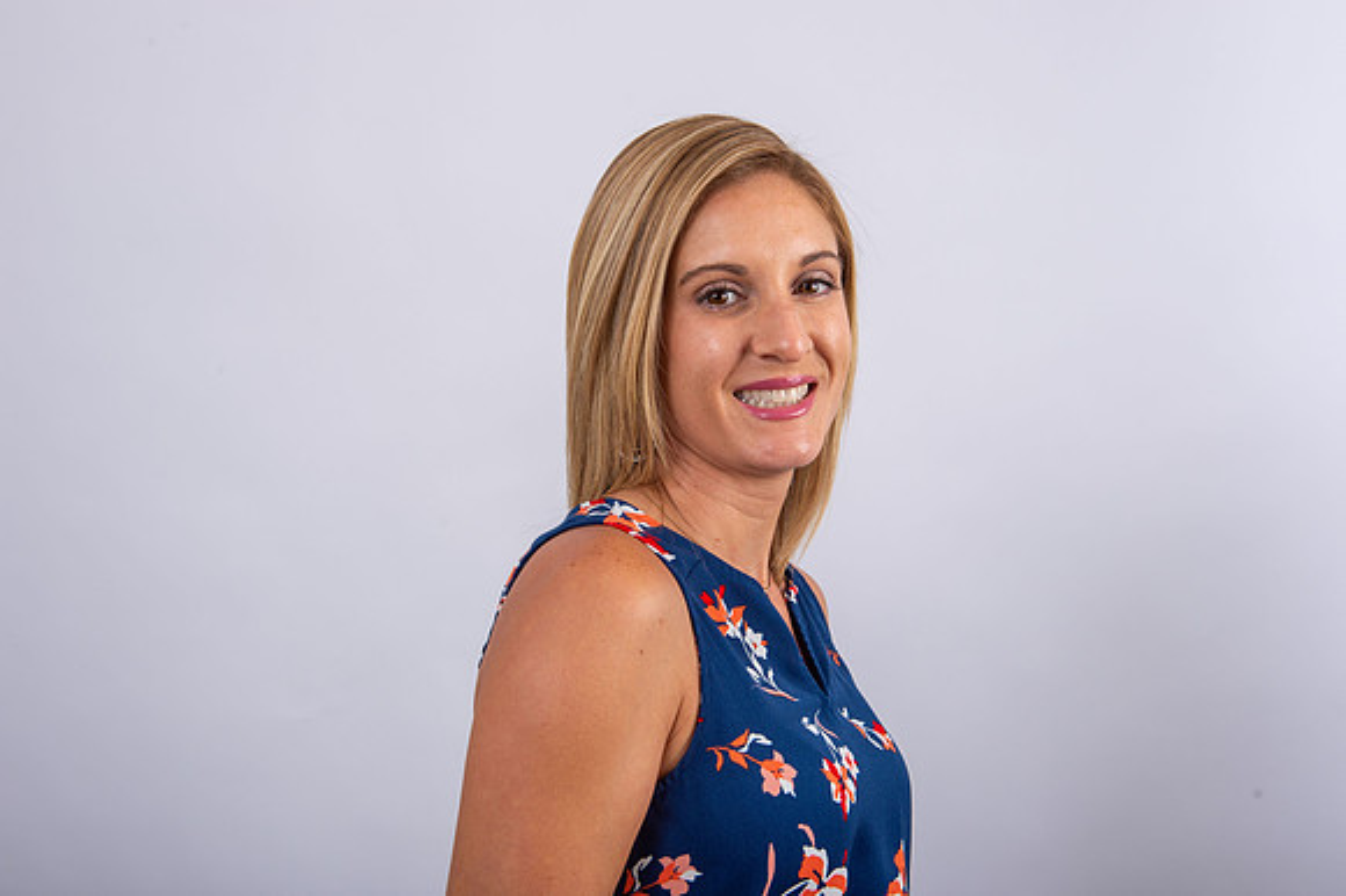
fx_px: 1569
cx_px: 673
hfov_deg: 46.4
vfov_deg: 31.9
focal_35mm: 42
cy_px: 448
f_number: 9
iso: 125
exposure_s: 1/250
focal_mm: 42
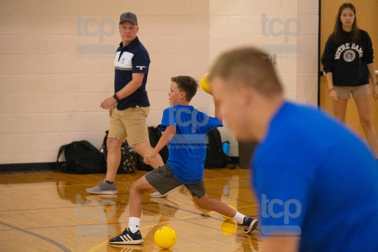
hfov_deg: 11.7
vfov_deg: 7.9
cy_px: 126
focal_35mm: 175
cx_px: 189
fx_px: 1838
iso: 10000
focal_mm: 175
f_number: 4
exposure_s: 1/800
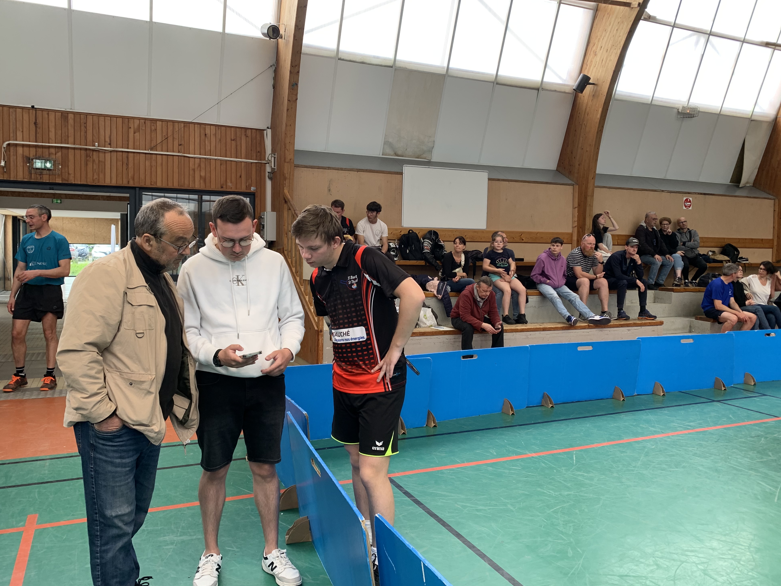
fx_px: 609
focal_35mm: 27
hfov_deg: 65.3
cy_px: 284
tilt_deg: -4.0
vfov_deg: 51.3
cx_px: 388
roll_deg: -0.6
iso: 50
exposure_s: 1/121
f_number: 1.8
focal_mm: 4.25
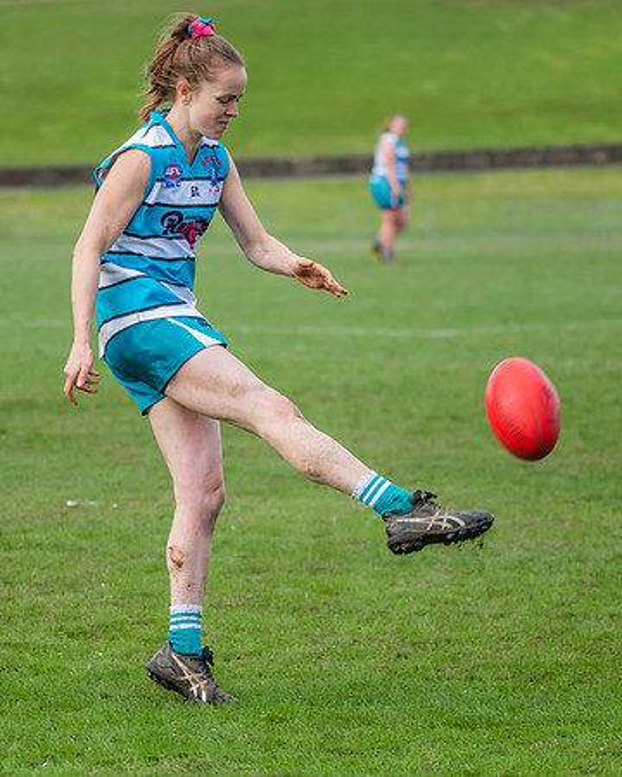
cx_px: 202
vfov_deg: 9.1
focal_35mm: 213
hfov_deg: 7.3
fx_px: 4897
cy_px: 389
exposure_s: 1/1600
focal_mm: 150
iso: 800
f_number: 5.6
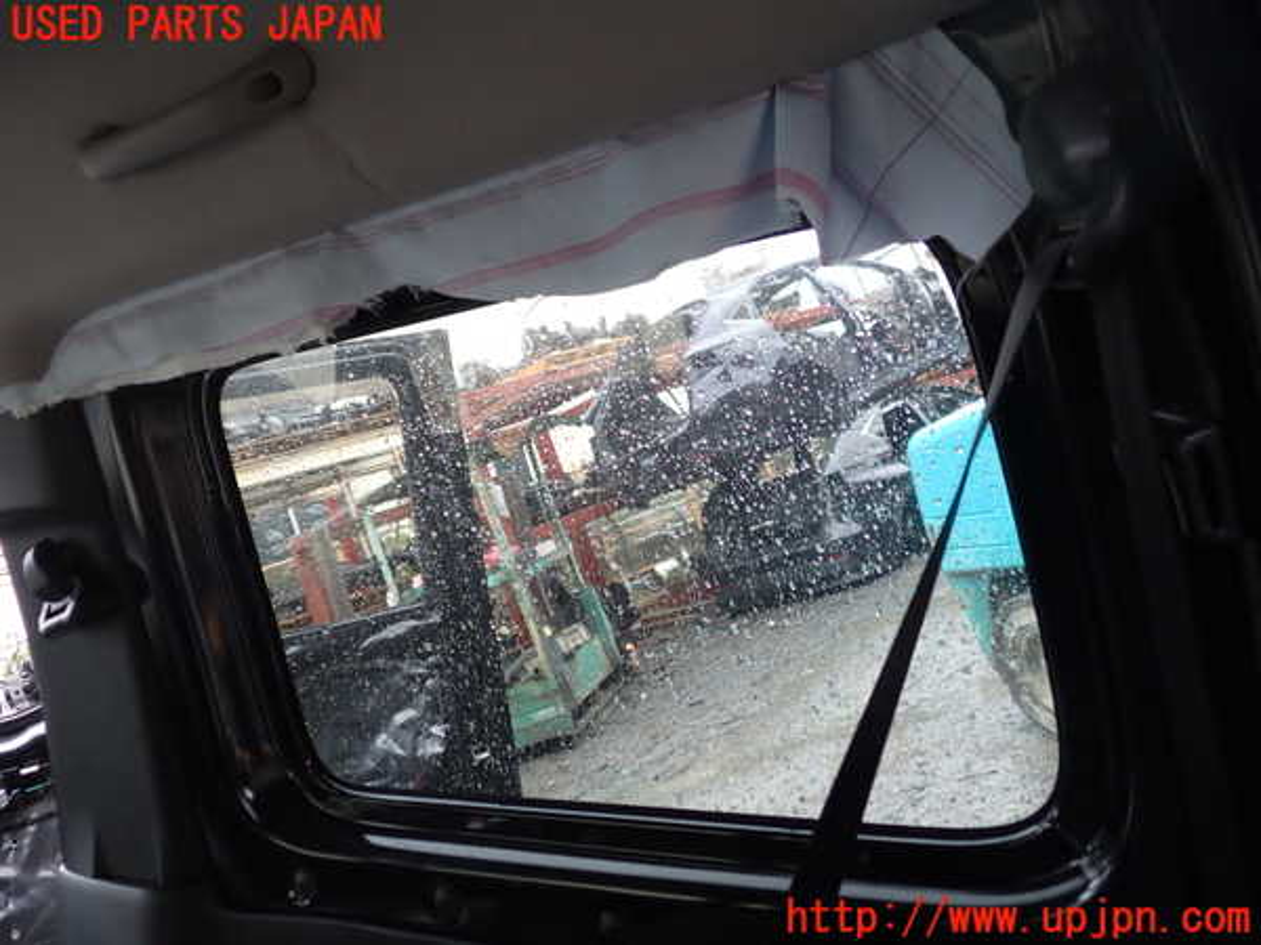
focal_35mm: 30
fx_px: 1093
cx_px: 630
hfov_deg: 60.0
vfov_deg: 46.8
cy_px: 472
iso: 125
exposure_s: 1/60
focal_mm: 5.4
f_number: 2.3
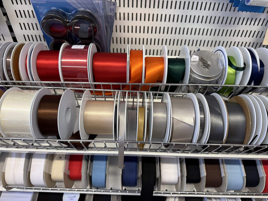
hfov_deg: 71.6
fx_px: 186
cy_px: 100
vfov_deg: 56.8
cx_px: 134
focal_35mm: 24
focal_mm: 6.76
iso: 125
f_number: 1.78
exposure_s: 1/100
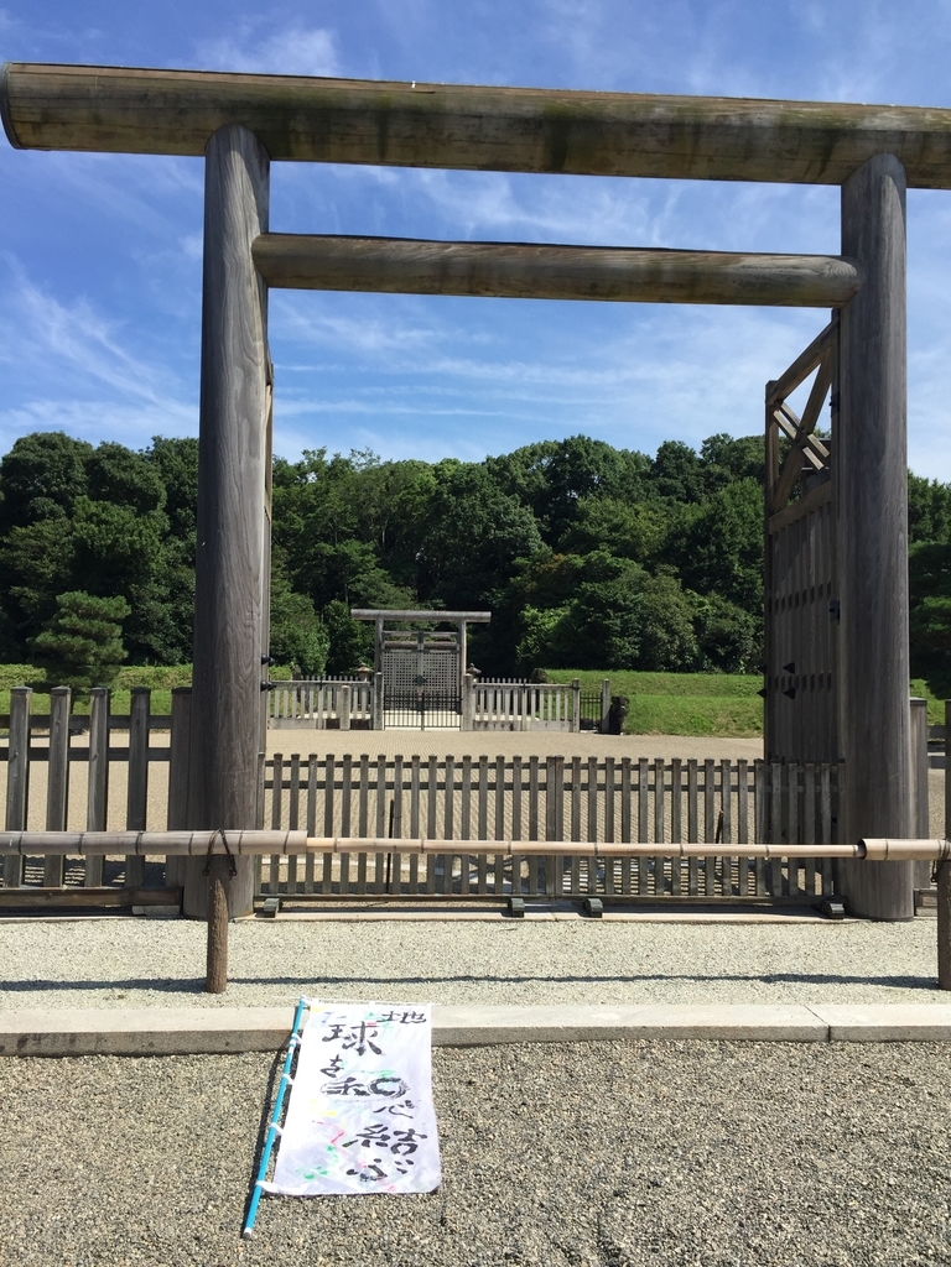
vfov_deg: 61.7
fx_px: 1062
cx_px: 476
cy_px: 634
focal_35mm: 29
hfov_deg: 48.2
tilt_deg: +3.2
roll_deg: +0.1
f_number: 2.2
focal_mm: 4.15
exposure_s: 1/1799
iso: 32
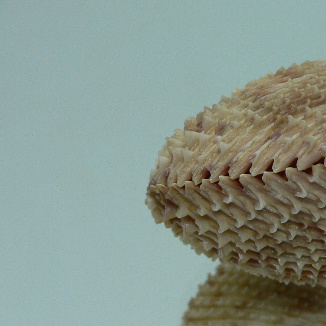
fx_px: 671
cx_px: 310
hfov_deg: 26.2
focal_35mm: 63
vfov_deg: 27.3
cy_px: 189
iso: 80
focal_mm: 4.6
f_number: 2.8
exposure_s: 1/60
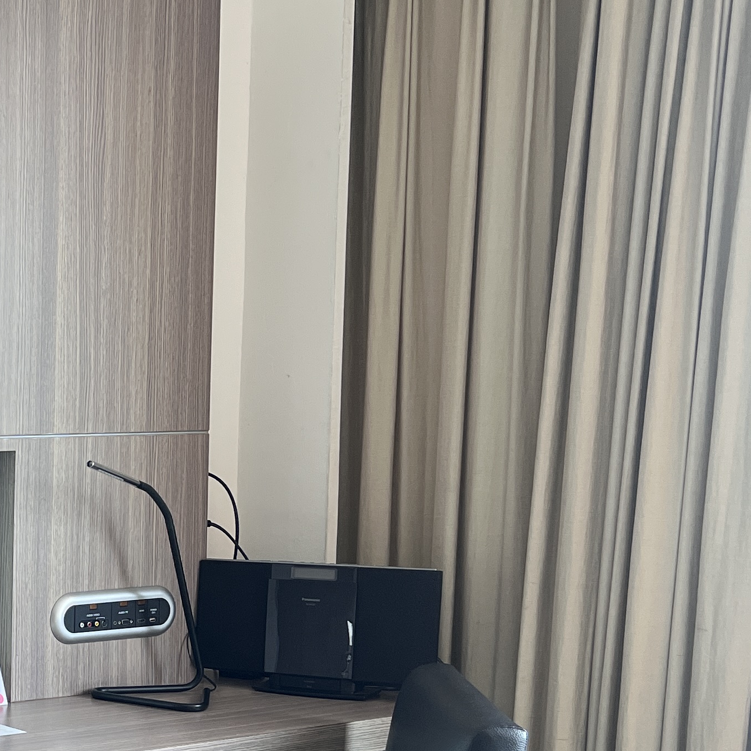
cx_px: -236
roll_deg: +0.3
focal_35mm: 68
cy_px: 619
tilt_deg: -7.0
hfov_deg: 22.5
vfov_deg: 24.9
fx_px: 1669
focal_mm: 5.7
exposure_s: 1/121
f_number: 1.5
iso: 80
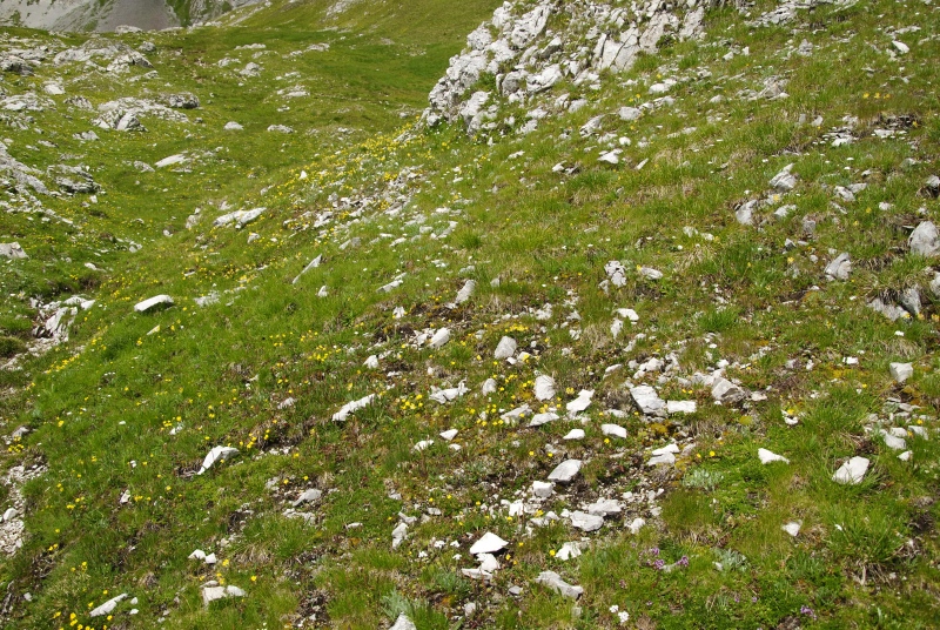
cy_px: 315
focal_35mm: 36
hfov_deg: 53.1
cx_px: 470
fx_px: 941
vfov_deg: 37.0
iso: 100
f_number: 7.1
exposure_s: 1/125
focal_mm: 24
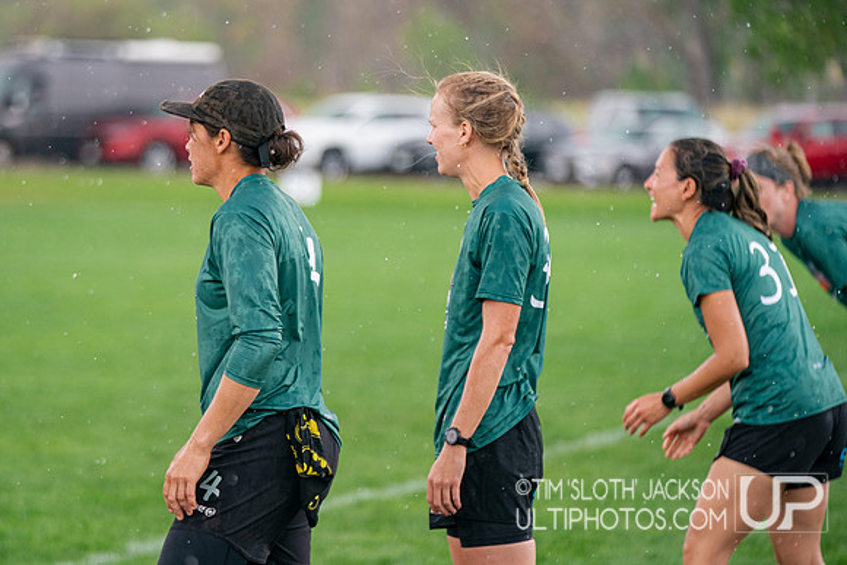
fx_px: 4659
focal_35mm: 198
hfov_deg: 10.4
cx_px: 309
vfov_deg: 6.9
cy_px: 257
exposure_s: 1/2500
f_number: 2.8
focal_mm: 156
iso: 640
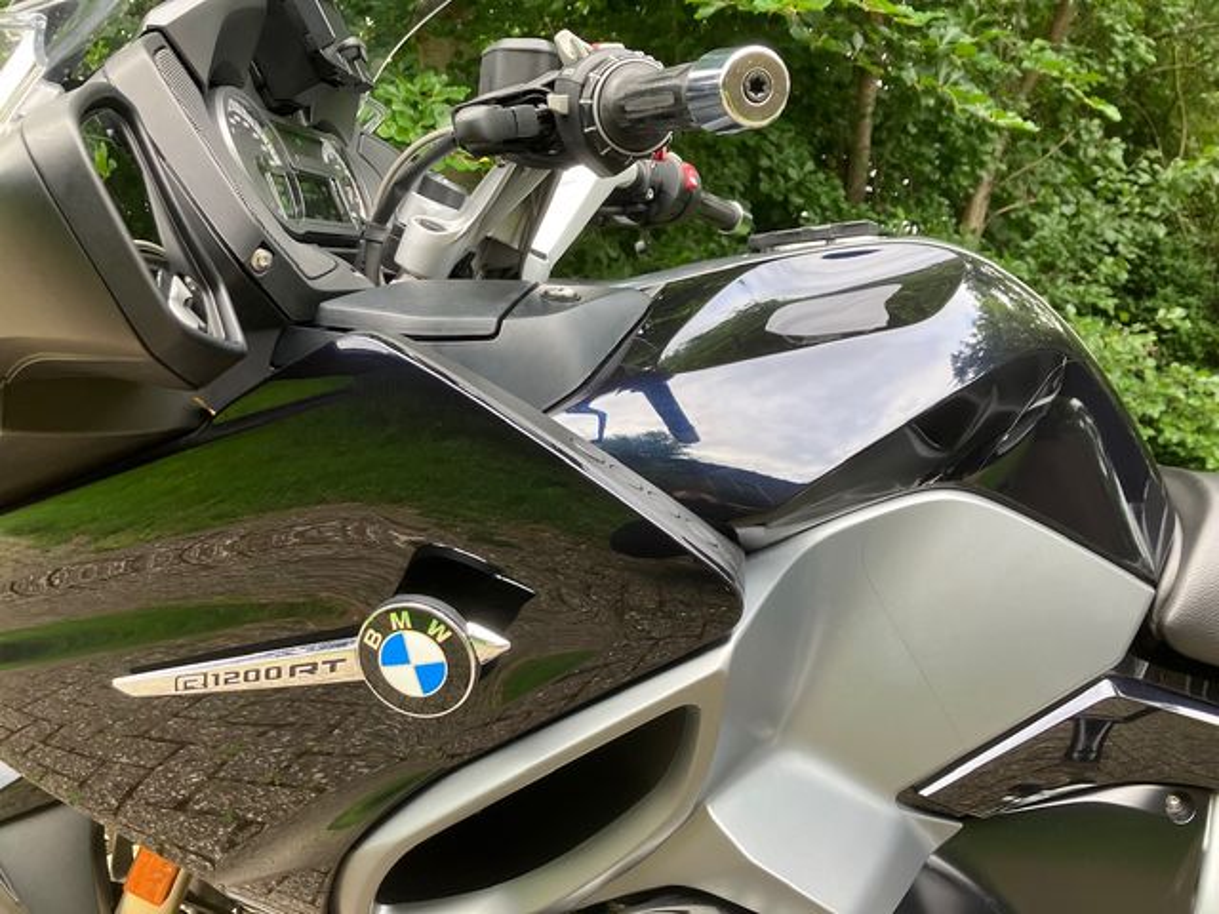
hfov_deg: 63.4
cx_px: 610
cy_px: 457
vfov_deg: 49.7
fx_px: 986
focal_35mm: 28
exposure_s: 1/121
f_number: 1.8
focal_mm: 3.99
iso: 80
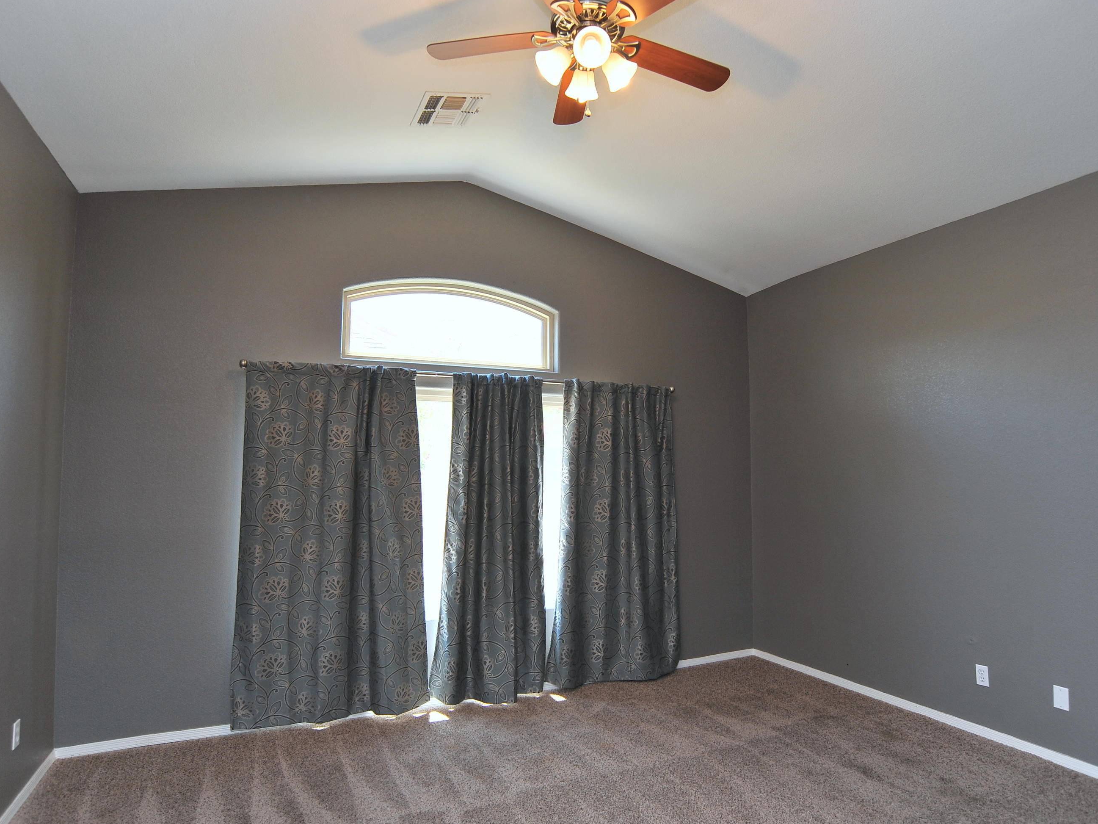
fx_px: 634
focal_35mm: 20
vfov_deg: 66.0
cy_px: 420
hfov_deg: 81.7
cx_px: 558
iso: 320
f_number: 5.6
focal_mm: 18
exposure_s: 1/30
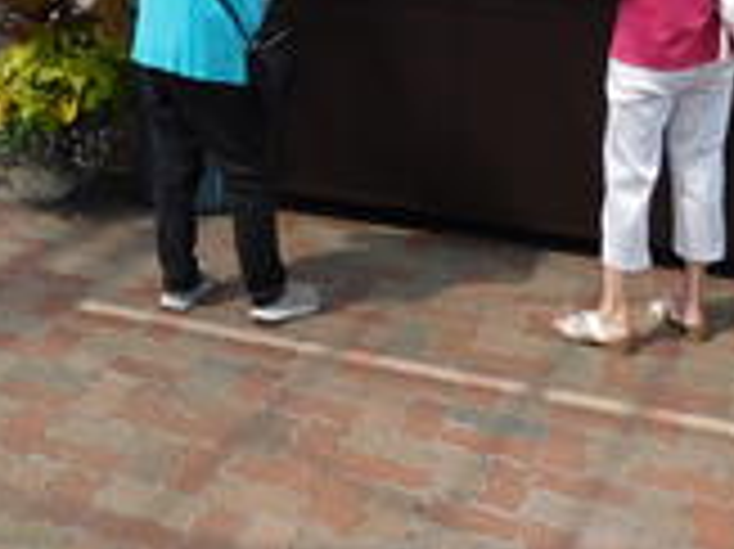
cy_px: -234
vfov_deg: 19.8
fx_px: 1398
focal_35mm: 66
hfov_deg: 28.8
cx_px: 160
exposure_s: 1/320
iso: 125
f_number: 3
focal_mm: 4
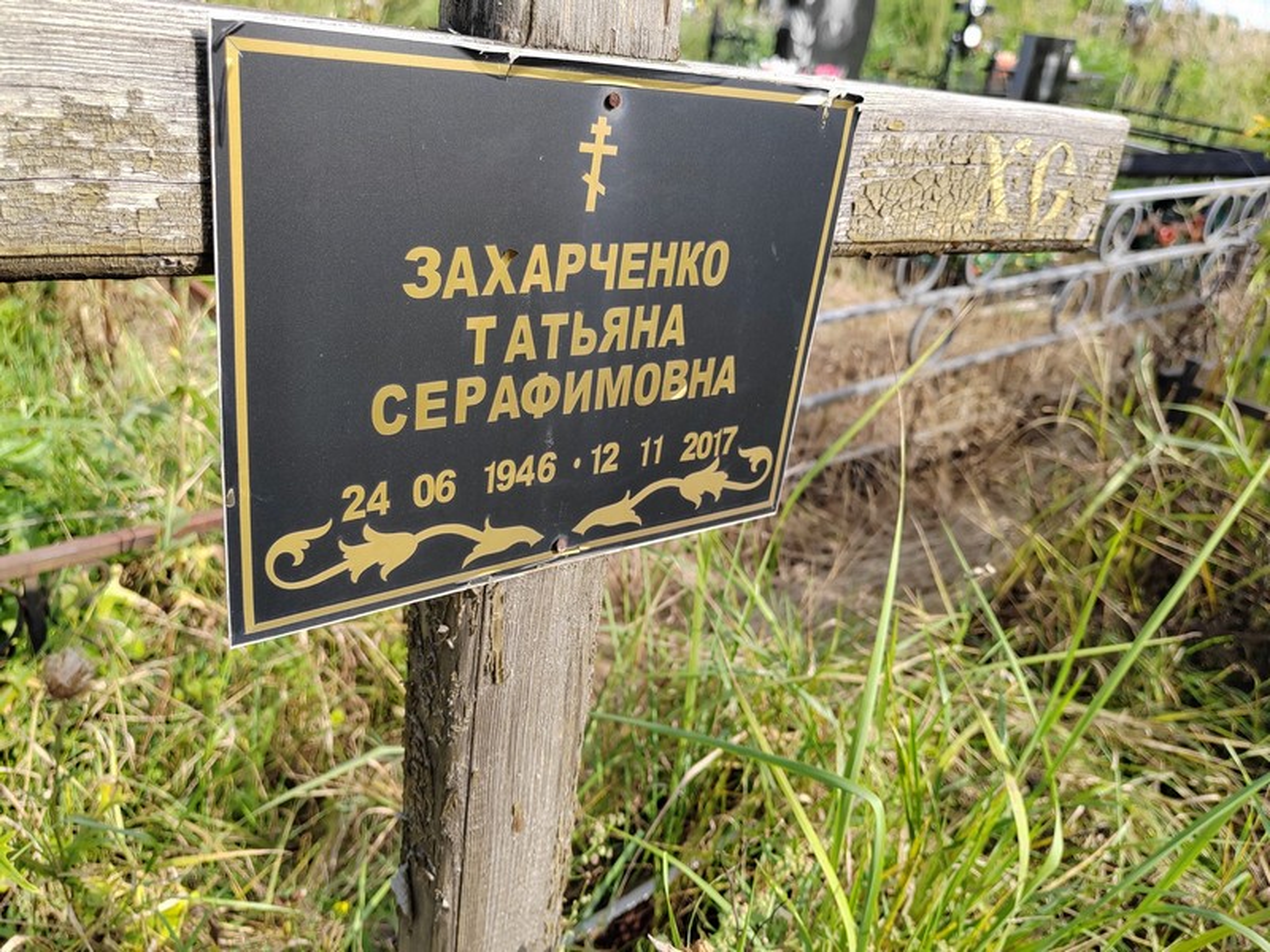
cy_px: 476
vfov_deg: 51.4
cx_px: 635
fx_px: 991
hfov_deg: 65.3
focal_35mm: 27
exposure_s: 1/650
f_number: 1.9
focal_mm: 5.52
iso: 100
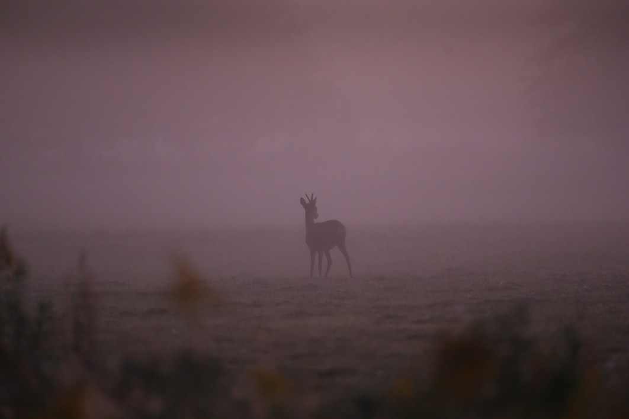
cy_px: 210
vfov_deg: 3.4
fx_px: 6988
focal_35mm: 400
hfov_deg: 5.2
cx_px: 314
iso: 6400
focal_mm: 400
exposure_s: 1/125
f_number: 4.5
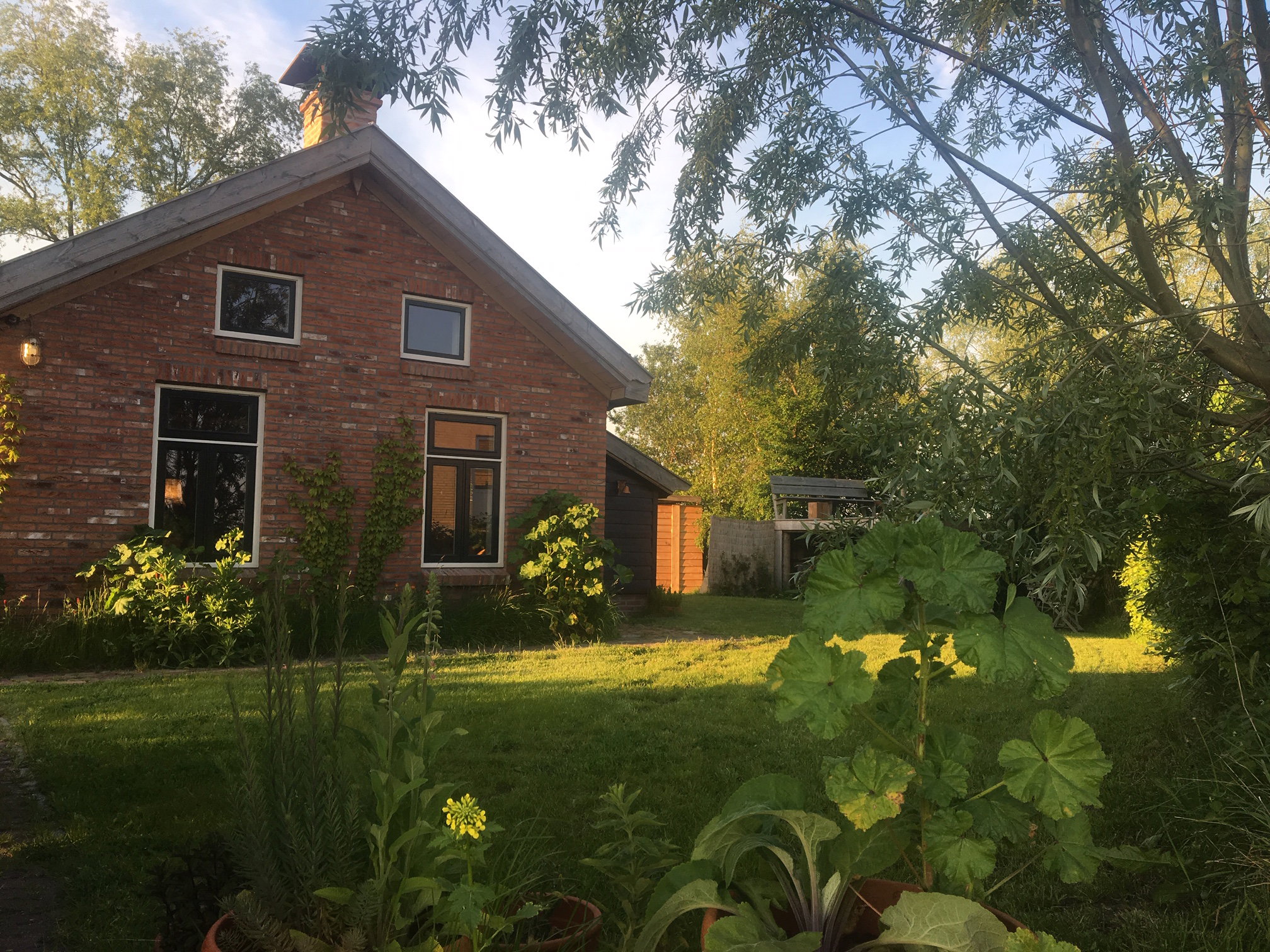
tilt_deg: +3.1
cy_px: 476
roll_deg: -0.9
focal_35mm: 29
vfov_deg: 48.2
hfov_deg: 61.7
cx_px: 635
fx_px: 1064
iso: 25
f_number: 2.2
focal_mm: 4.15
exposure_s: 1/223
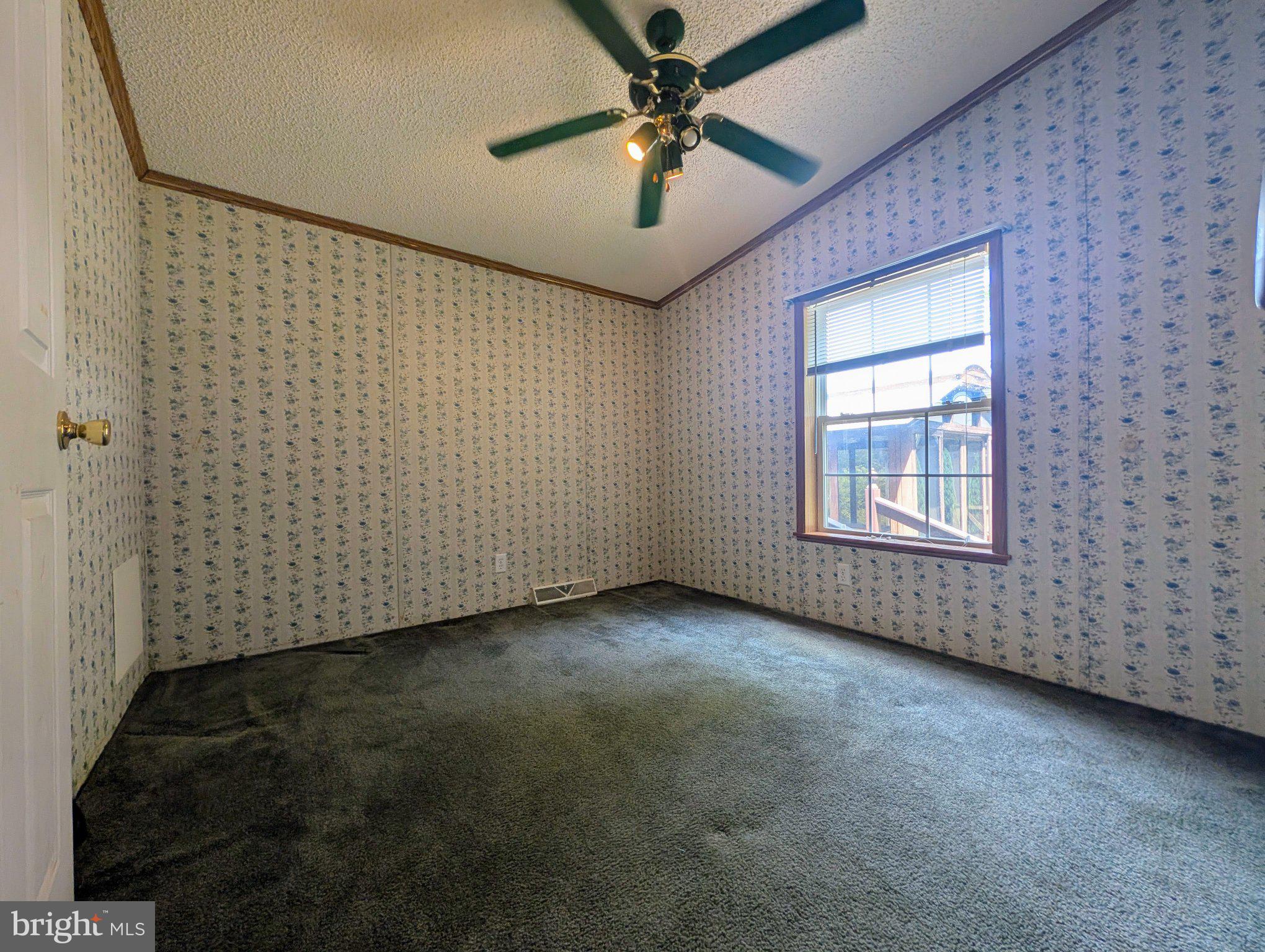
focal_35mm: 12
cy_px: 476
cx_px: 632
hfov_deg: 110.5
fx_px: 439
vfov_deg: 94.6
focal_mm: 2.02
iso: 99
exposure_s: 1/119
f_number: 1.7
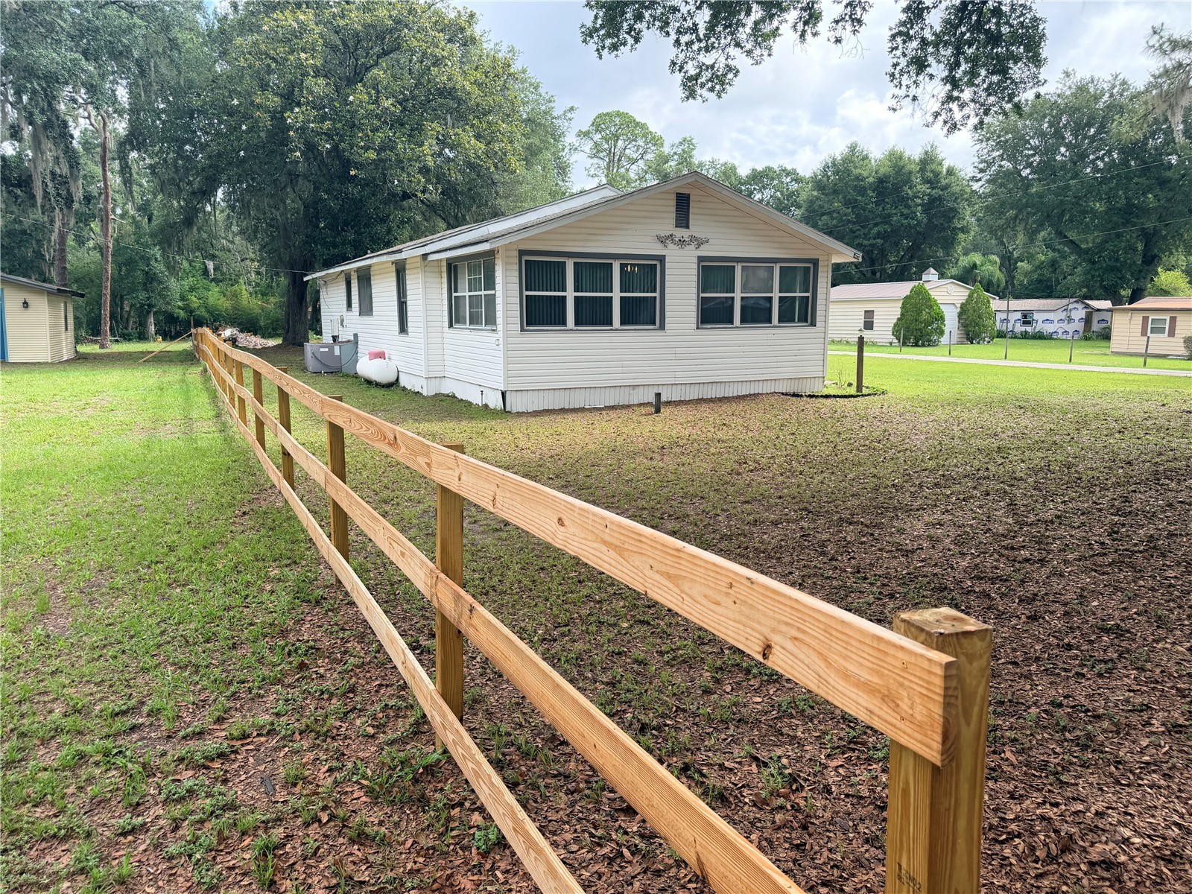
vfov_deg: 56.8
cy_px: 447
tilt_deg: -7.5
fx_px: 826
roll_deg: -1.1
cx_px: 596
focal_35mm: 24
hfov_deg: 71.6
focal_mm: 6.76
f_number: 1.78
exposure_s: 1/1553
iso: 100
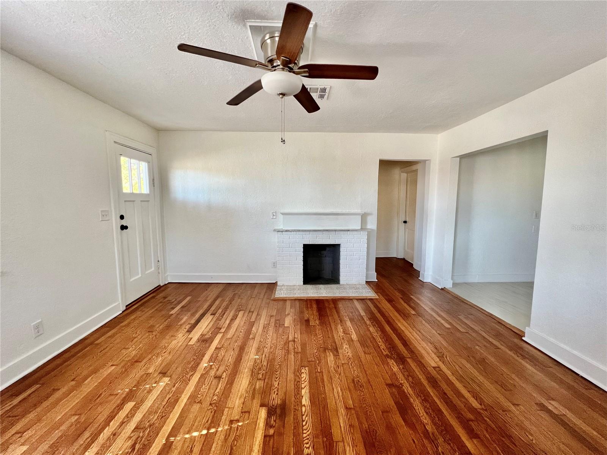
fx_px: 228
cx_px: 304
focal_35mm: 13
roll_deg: -0.7
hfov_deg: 106.2
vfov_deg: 89.9
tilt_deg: -4.6
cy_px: 228
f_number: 1.8
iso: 100
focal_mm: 1.57
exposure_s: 1/99
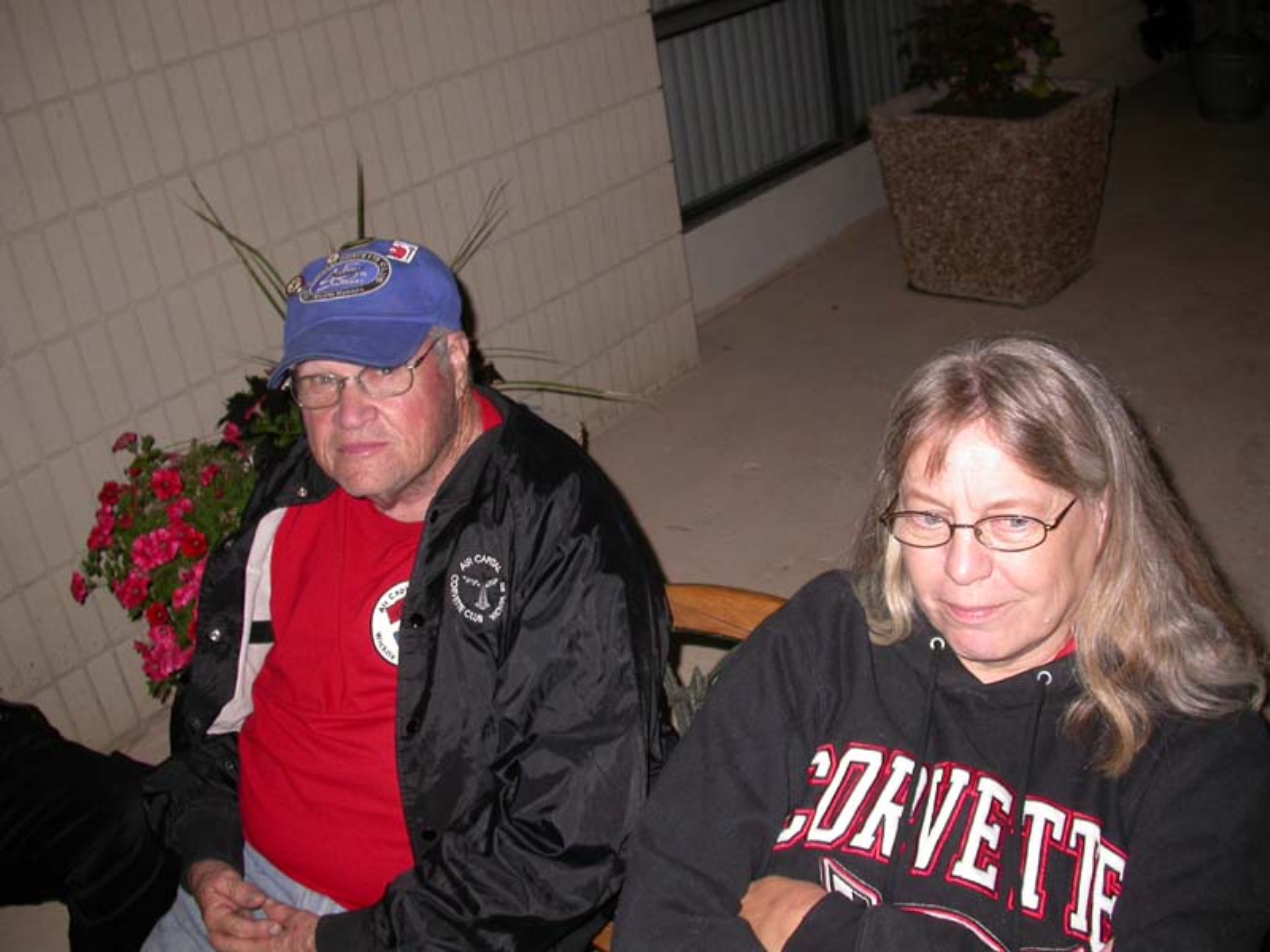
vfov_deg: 37.7
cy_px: 476
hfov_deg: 49.0
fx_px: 1394
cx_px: 635
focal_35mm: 38
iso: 100
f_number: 2.6
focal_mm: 7.85
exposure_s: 1/60
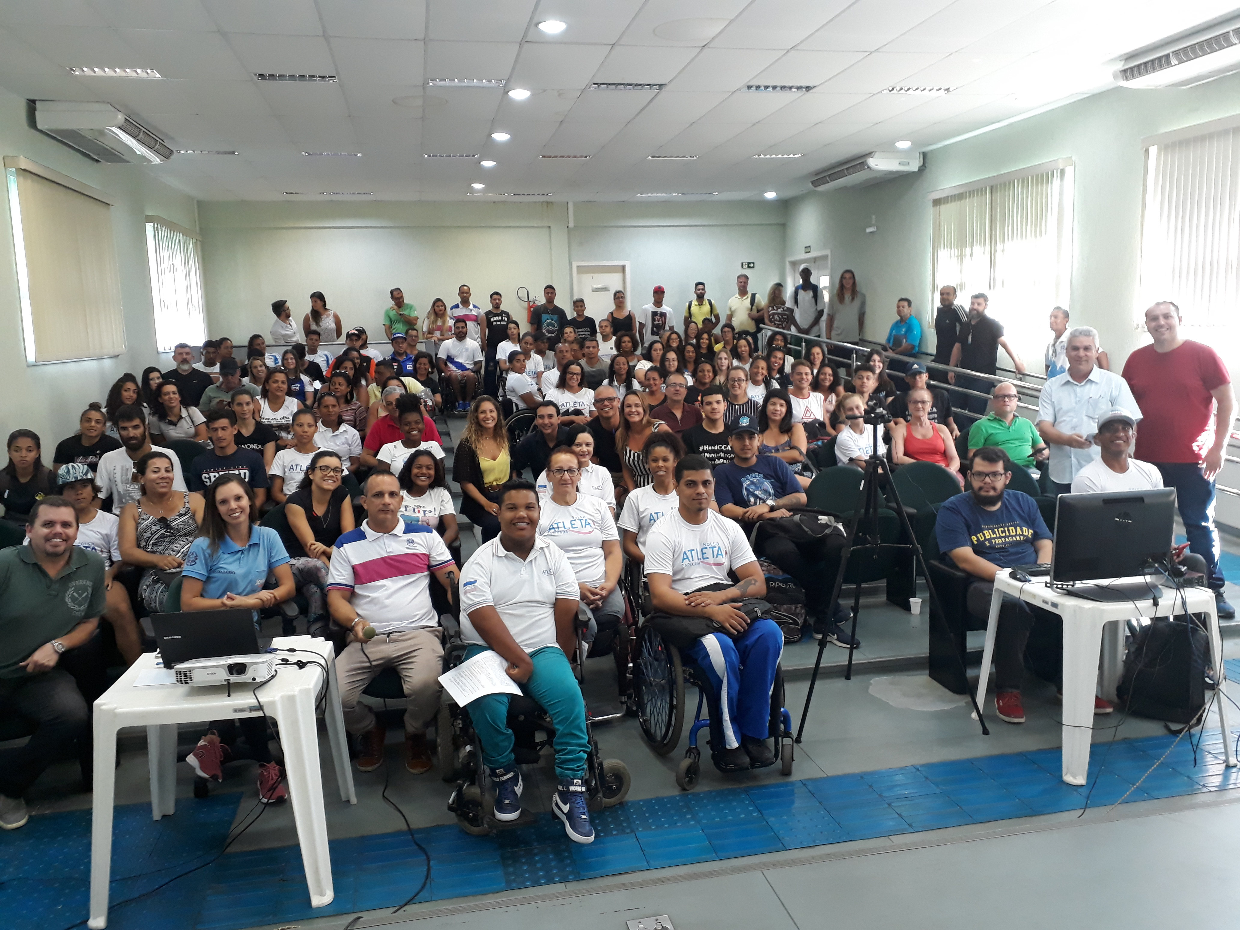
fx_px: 967
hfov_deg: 65.3
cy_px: 465
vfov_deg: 51.4
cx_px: 620
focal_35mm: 27
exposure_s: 1/30
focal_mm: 3.6
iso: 160
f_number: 1.9
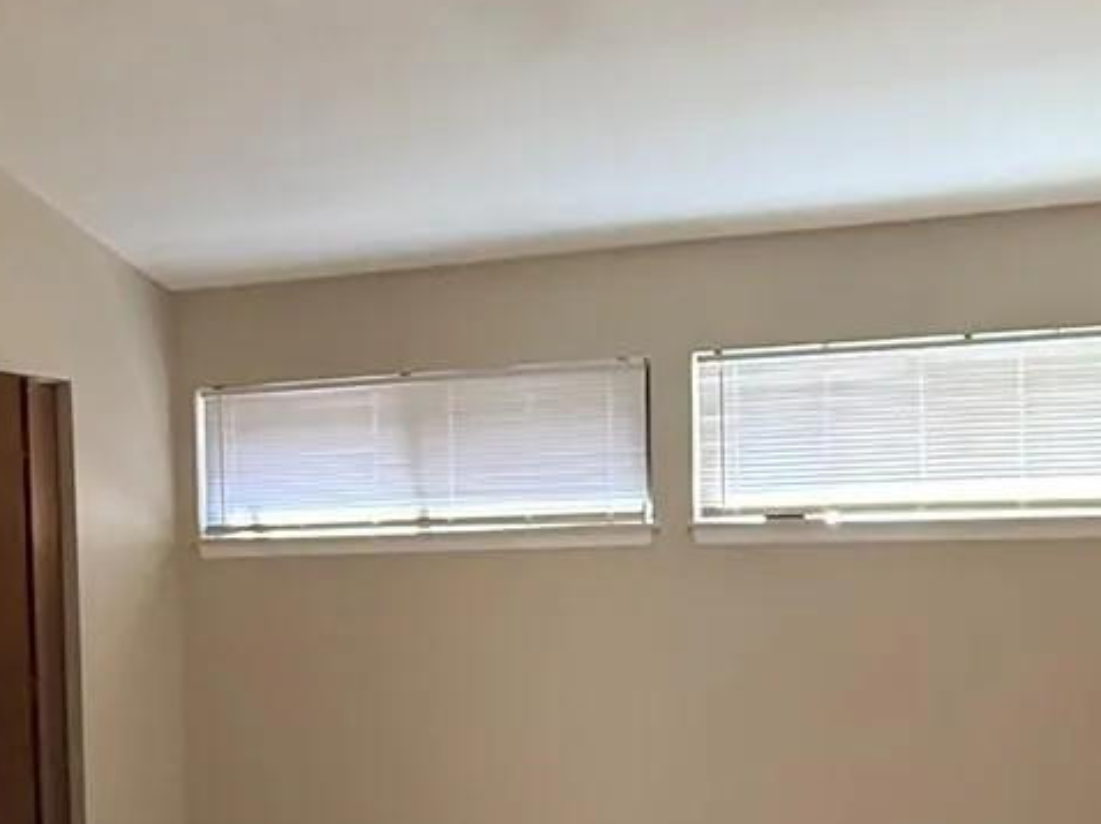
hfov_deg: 40.5
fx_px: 1494
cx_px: 559
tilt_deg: -2.4
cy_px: 598
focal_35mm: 47
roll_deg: +0.9
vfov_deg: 30.4
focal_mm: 2.22
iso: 250
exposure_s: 1/120
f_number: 2.2
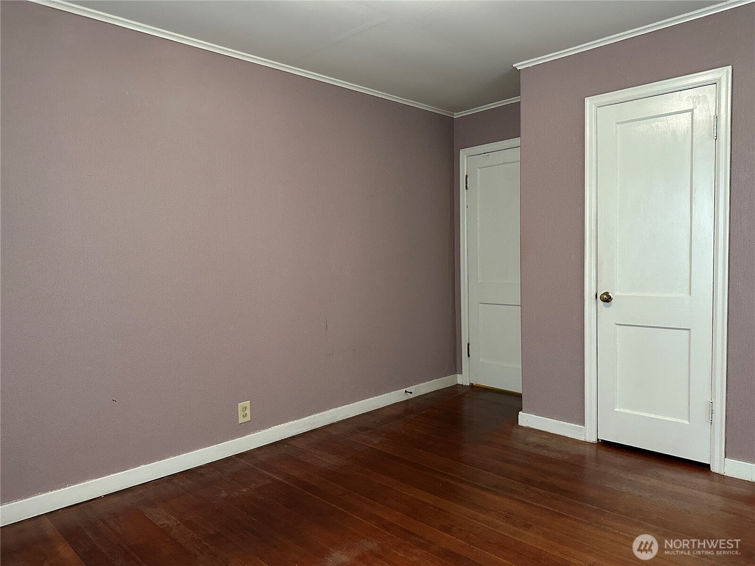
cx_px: 378
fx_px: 523
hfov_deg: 71.6
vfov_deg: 56.8
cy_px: 283
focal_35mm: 24
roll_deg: +1.4
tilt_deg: -1.7
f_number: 1.78
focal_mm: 6.86
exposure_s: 1/60
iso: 500
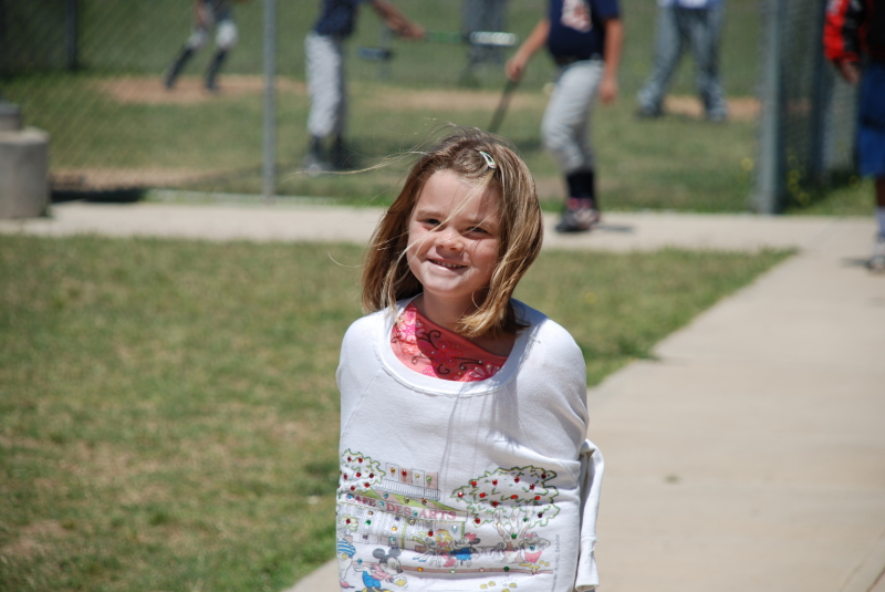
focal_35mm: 202
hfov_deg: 10.2
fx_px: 4983
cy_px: 296
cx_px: 442
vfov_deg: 6.8
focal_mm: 135
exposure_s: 1/500
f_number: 5.6
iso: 100
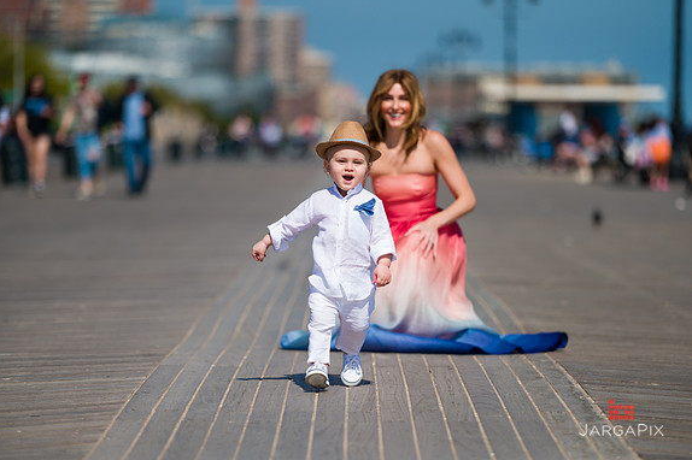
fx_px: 3688
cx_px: 345
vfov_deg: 7.1
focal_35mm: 192
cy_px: 230
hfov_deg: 10.7
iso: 200
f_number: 3.2
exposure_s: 1/8000
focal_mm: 190
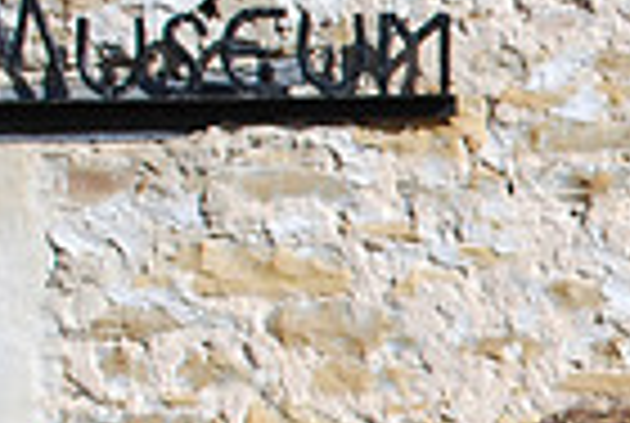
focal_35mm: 161
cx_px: 1224
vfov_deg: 8.4
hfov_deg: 11.6
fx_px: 2823
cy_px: 562
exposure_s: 1/125
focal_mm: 26
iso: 140
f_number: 5.6
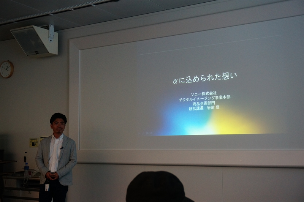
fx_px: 405
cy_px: 101
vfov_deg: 28.0
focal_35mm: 48
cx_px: 152
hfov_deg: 41.1
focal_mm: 32
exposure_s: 1/60
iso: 1250
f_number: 5
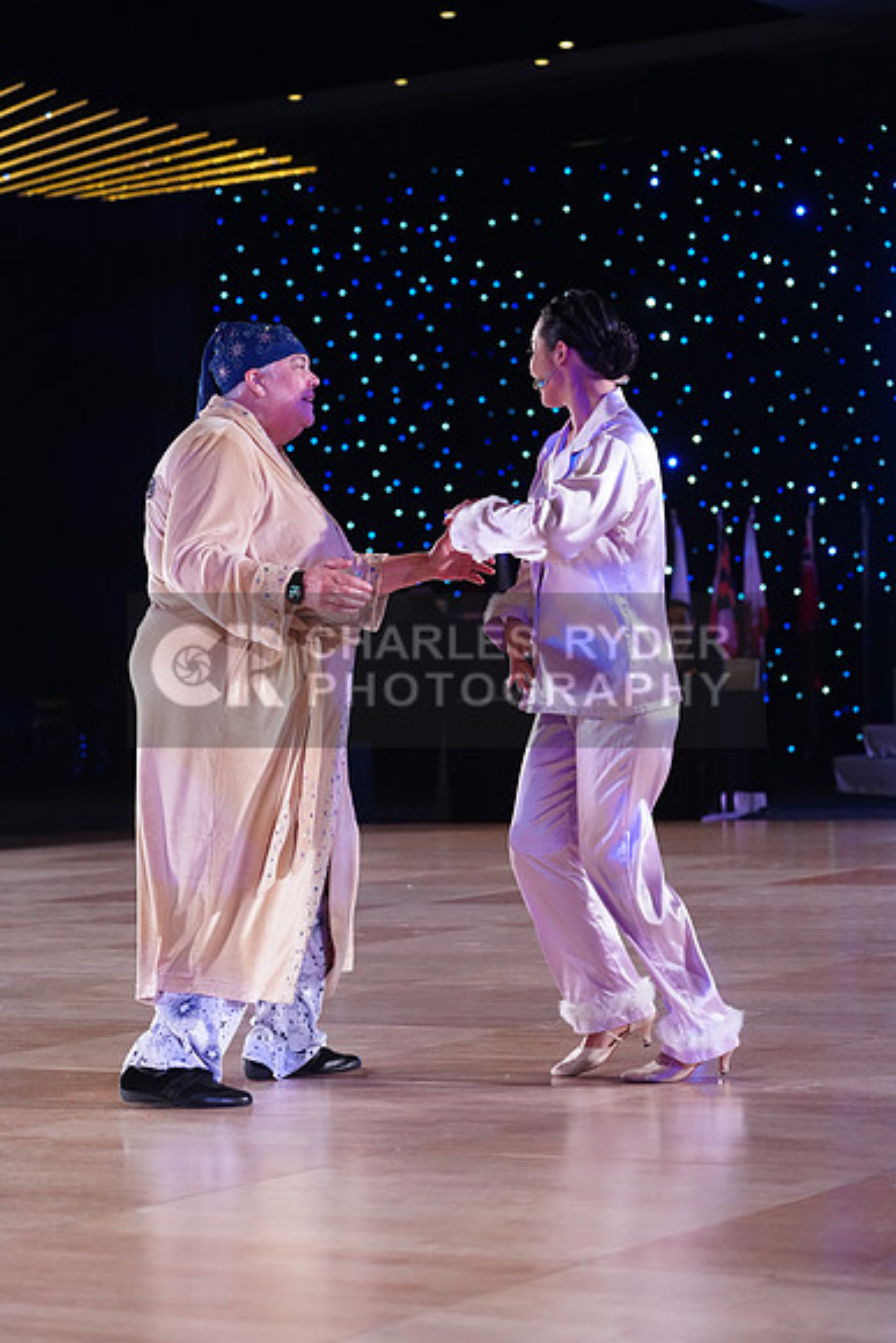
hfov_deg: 15.9
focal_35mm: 86
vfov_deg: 23.6
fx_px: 3209
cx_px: 448
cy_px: 672
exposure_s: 1/400
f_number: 4
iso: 3200
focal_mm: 86
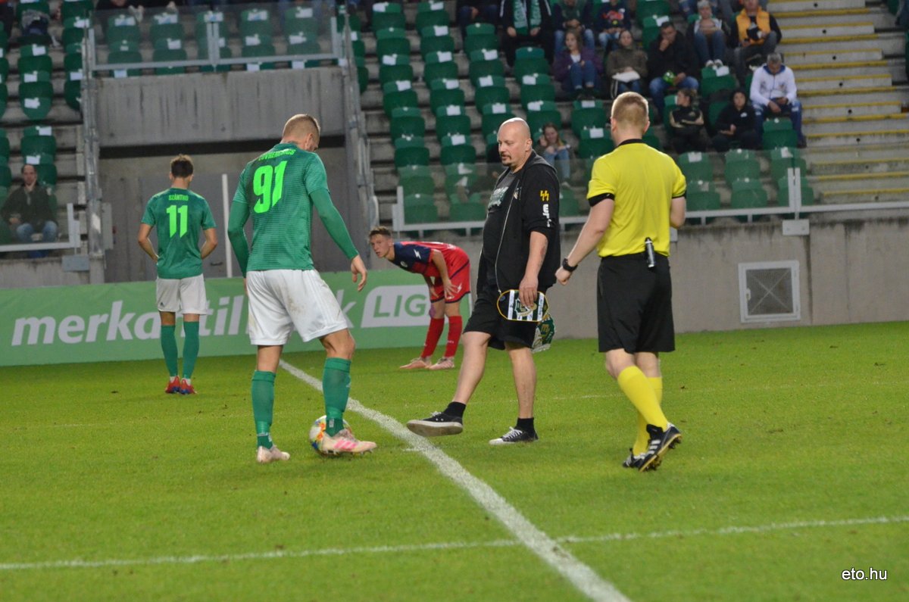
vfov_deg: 5.1
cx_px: 454
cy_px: 301
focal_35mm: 270
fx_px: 6804
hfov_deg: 7.6
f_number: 5
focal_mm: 180
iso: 2500
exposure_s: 1/500
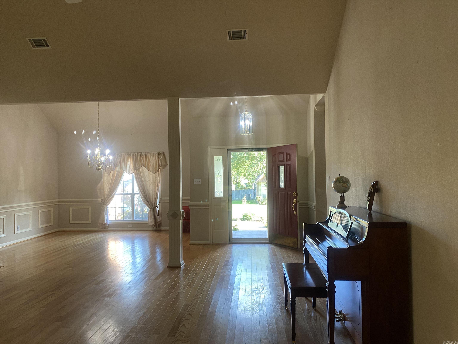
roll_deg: +0.8
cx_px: 229
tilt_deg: +2.4
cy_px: 172
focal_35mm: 26
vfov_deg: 53.1
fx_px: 344
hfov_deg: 67.3
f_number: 1.8
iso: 125
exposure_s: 1/60
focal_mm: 4.25
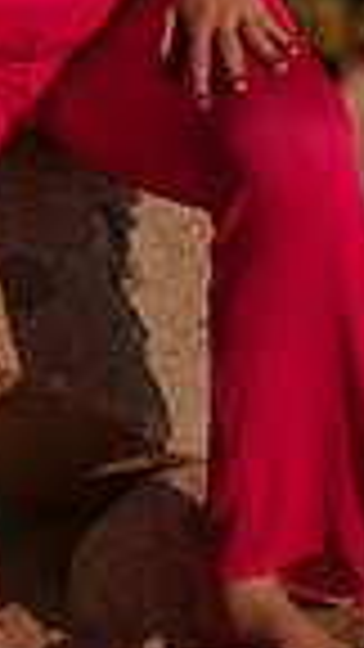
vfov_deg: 11.1
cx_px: -9
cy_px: -112
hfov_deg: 6.4
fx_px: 3260
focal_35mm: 190
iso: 50
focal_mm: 58
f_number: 1.8
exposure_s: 1/8000
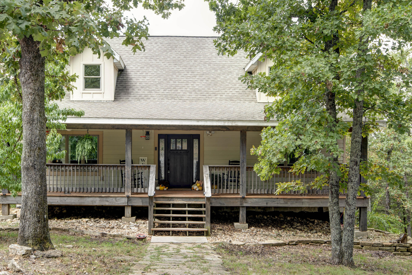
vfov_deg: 31.9
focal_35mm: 42
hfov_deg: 46.4
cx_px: 194
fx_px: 481
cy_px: 152
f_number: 6.7
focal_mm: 32
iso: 100
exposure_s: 1/20
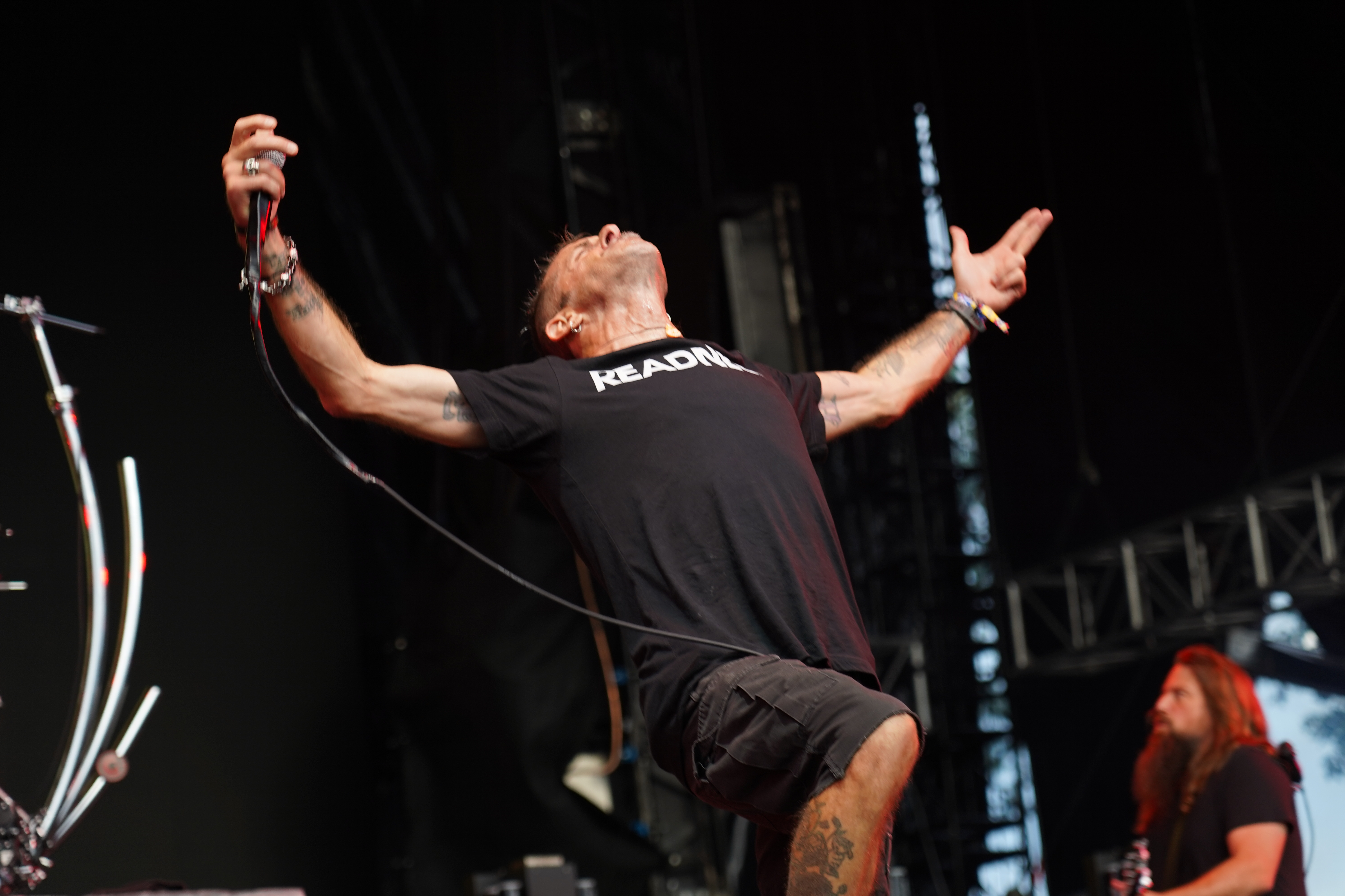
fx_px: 3923
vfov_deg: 13.0
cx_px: 672
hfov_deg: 19.5
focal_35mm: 105
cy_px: 448
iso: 320
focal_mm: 105
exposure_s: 1/125
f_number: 4
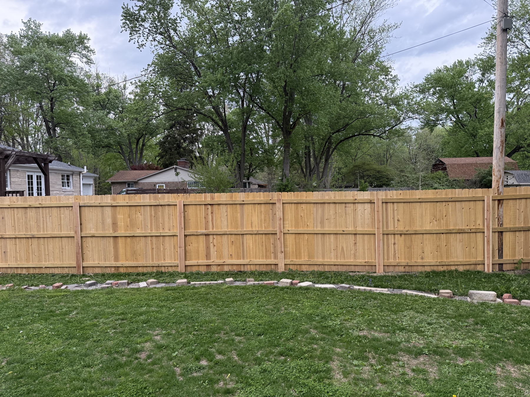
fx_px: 367
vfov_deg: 56.8
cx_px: 265
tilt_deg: -2.5
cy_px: 198
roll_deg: +1.3
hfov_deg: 71.6
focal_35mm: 24
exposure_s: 1/230
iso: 200
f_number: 1.78
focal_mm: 6.76
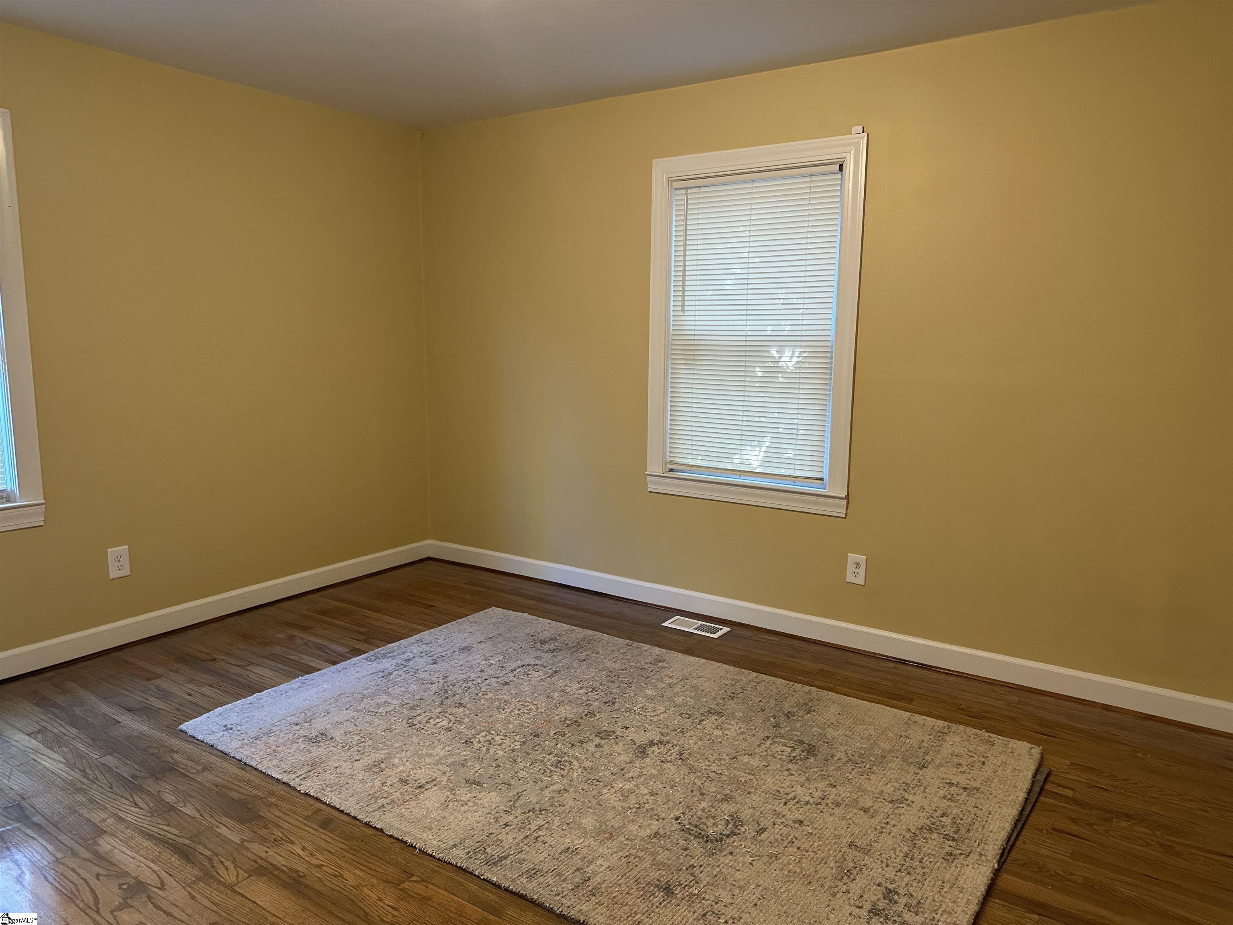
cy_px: 462
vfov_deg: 56.8
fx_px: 855
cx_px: 616
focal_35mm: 24
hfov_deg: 71.6
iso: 500
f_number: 1.78
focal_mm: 6.86
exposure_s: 1/60
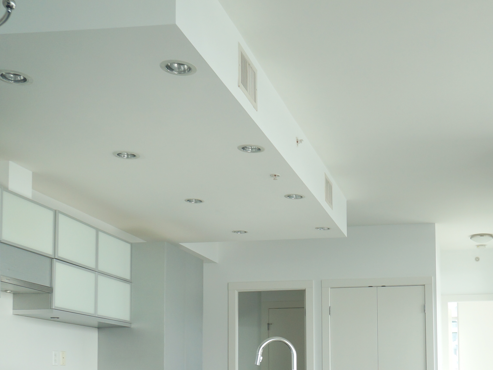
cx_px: 389
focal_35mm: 50
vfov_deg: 27.8
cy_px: 349
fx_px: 712
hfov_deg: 36.9
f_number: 7.1
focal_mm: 16
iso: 200
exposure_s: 1/200
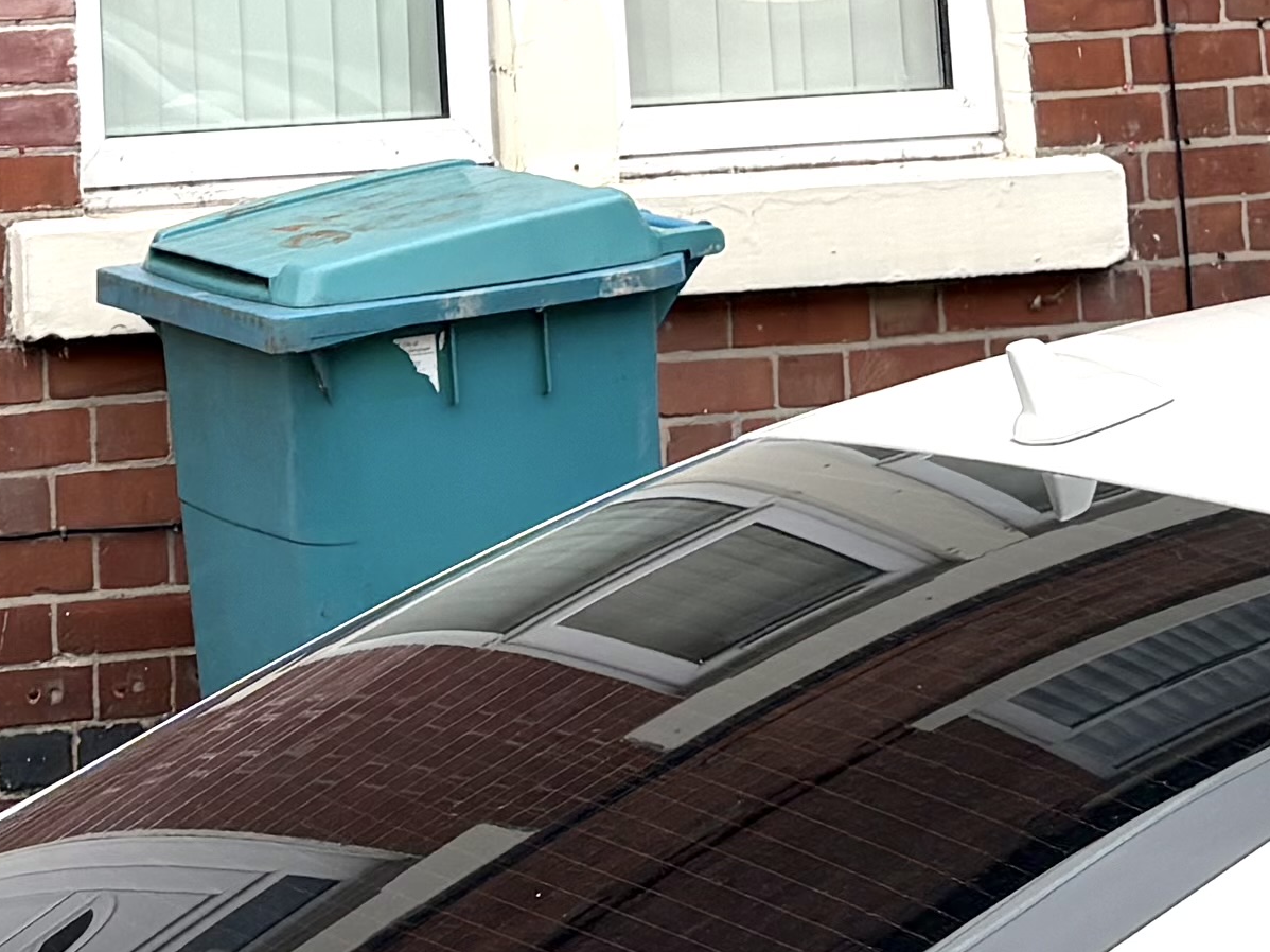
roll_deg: +2.4
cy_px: -998
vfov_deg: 10.8
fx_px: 4548
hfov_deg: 15.6
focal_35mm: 124
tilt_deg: +8.0
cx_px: 10
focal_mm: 5.96
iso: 50
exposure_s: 1/1217
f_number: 1.6
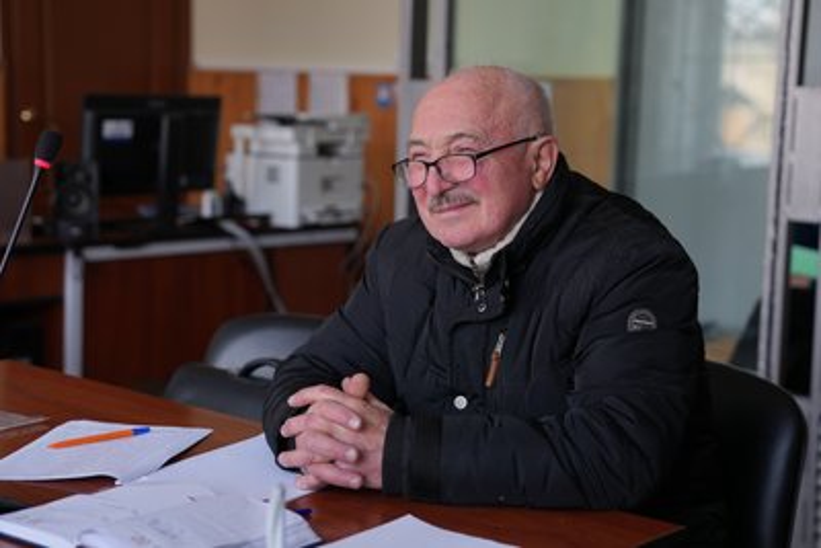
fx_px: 1209
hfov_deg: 37.5
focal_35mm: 53
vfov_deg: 25.5
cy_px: 274
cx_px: 410
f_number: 2.8
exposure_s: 1/50
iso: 80
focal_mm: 53
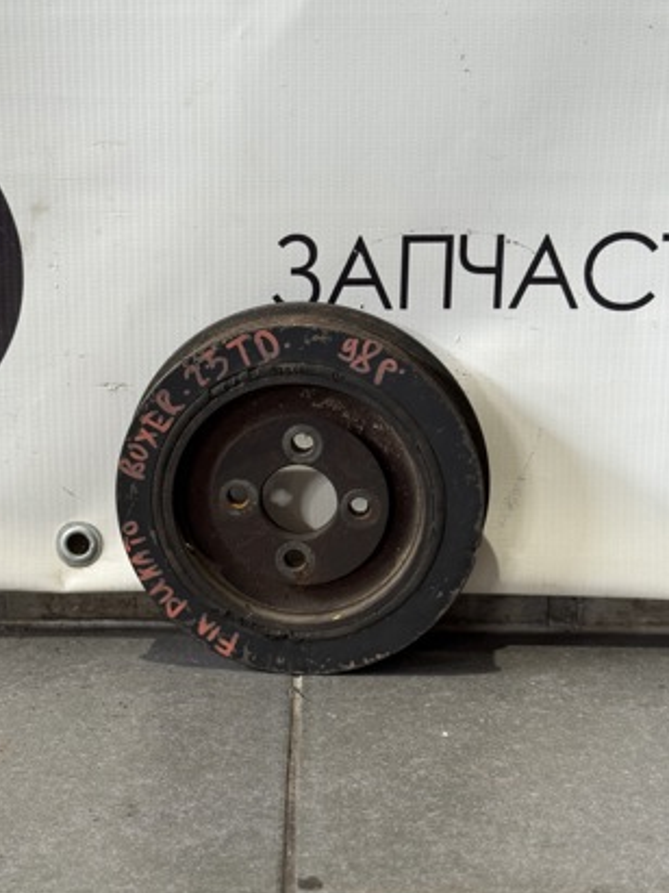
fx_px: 1444
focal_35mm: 56
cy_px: 452
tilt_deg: -12.6
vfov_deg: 34.4
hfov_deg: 26.1
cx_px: 286
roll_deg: -1.6
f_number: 1.78
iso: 80
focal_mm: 6.76
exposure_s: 1/50
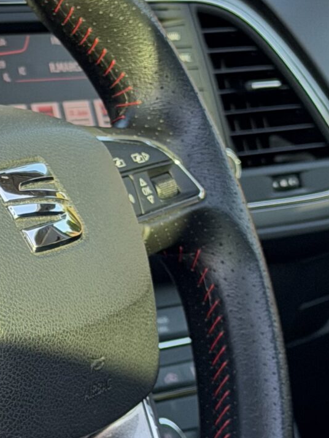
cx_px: -157
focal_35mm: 172
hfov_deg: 8.5
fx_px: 2178
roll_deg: -0.2
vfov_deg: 11.5
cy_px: 243
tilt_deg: -7.2
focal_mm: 6.76
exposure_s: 1/245
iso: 80
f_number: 1.78
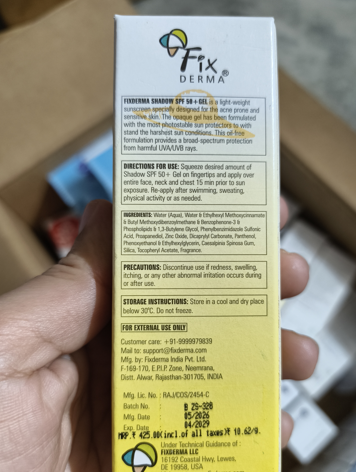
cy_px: 252
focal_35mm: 26
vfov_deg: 67.2
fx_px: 356
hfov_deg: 53.2
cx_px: 188
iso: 805
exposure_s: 1/50
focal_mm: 5.56
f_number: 1.87
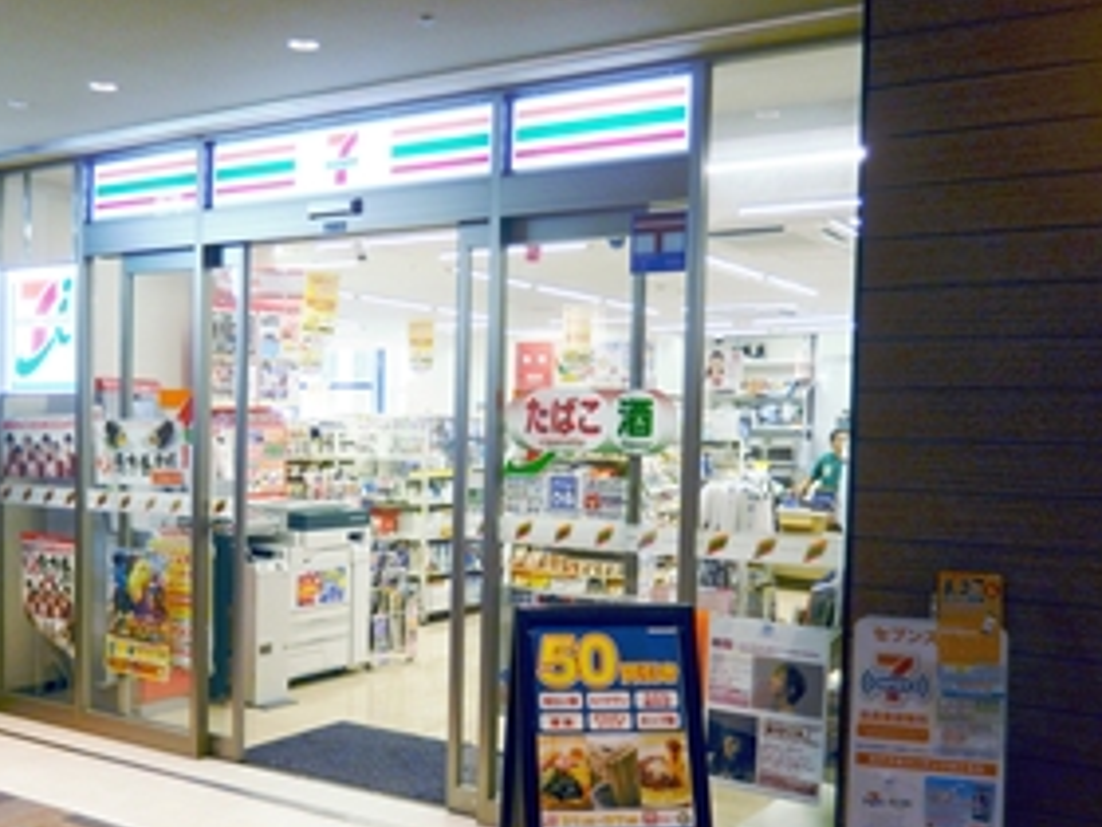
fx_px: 1273
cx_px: 429
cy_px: 496
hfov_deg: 46.5
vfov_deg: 35.8
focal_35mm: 40
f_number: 3.8
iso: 180
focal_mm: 5.7
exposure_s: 1/30
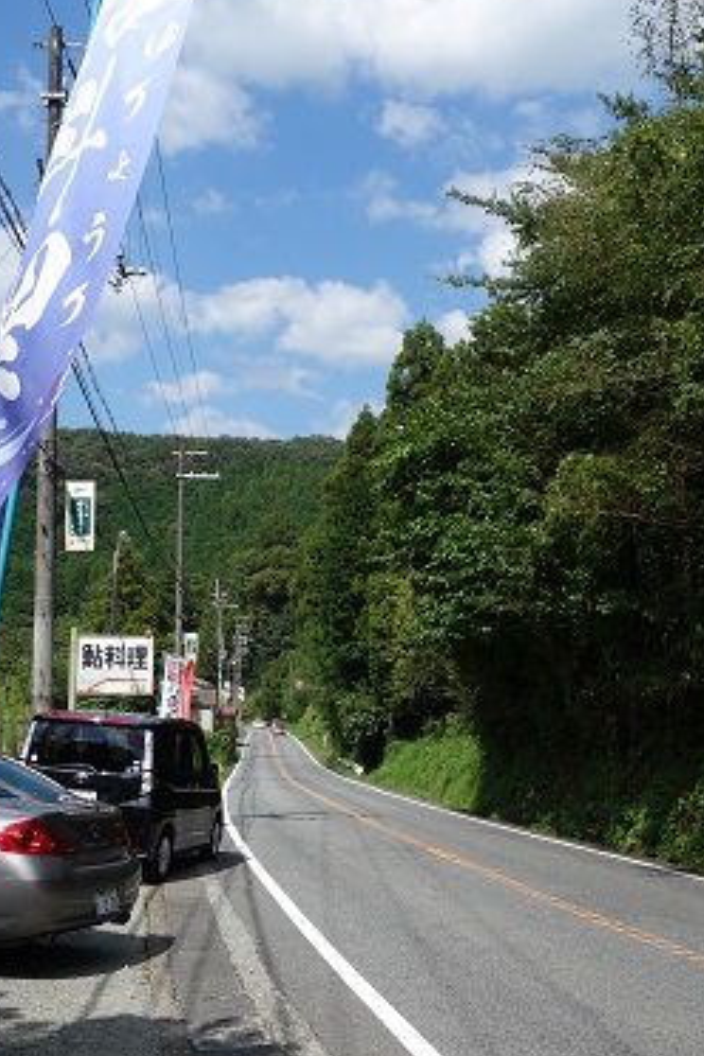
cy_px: 537
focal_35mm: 44
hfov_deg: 30.3
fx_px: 1291
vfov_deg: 44.5
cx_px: 240
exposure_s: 1/500
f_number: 5.6
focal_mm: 10.4
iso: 125
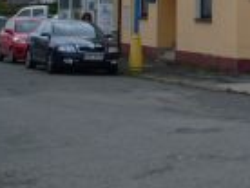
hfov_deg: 16.7
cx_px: 341
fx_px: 796
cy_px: -29
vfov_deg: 13.2
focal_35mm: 110
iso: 80
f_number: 8.4
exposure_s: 1/60
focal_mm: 6.3
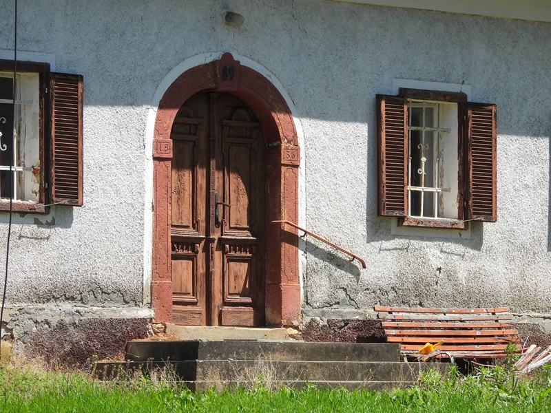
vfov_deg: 6.2
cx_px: 276
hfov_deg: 8.2
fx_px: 3820
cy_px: 206
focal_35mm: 240
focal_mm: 42.8
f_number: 4.5
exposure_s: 1/800
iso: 100
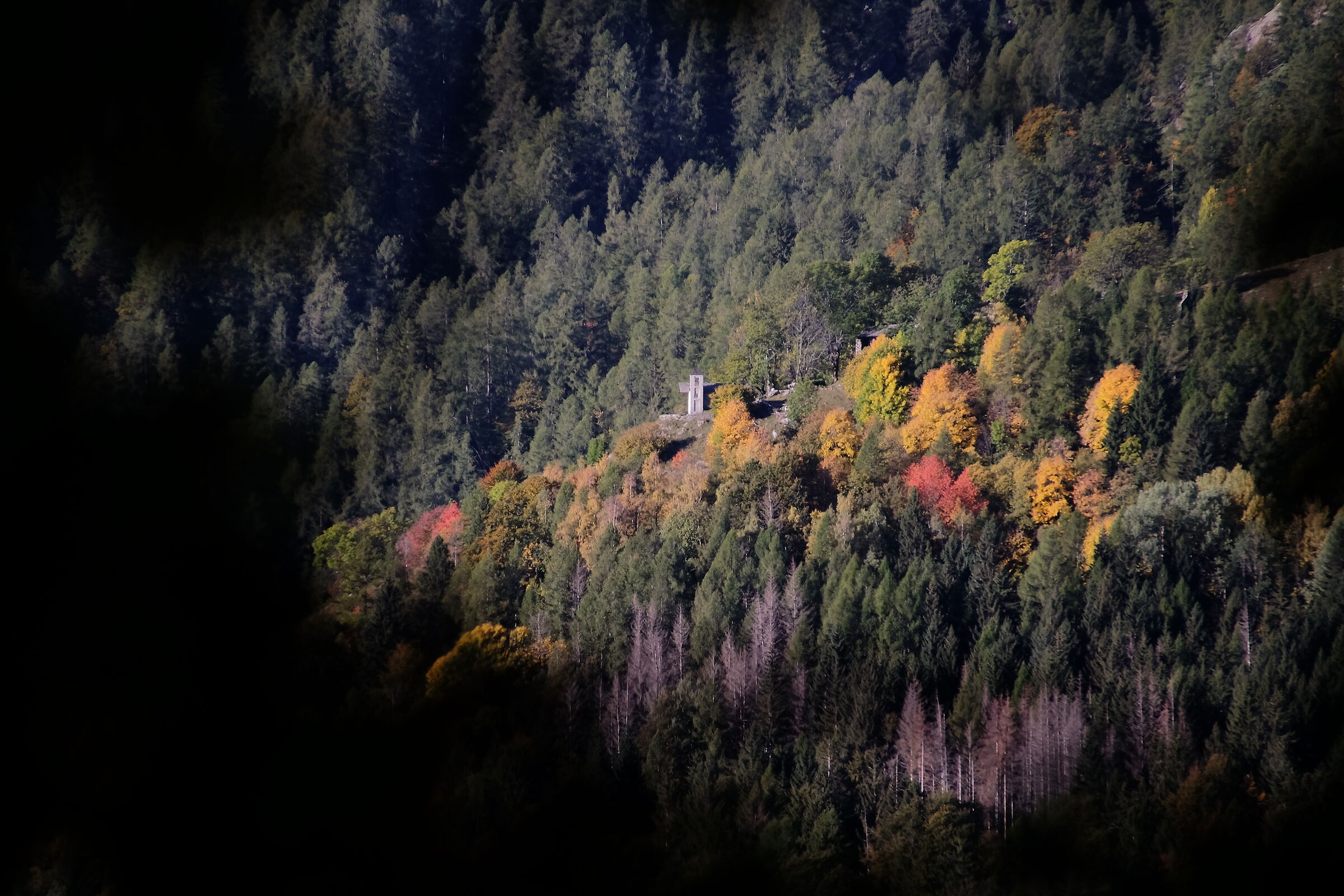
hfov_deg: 6.9
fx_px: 11199
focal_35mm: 300
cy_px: 448
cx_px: 672
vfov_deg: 4.6
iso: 400
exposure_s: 1/500
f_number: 6.3
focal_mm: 200
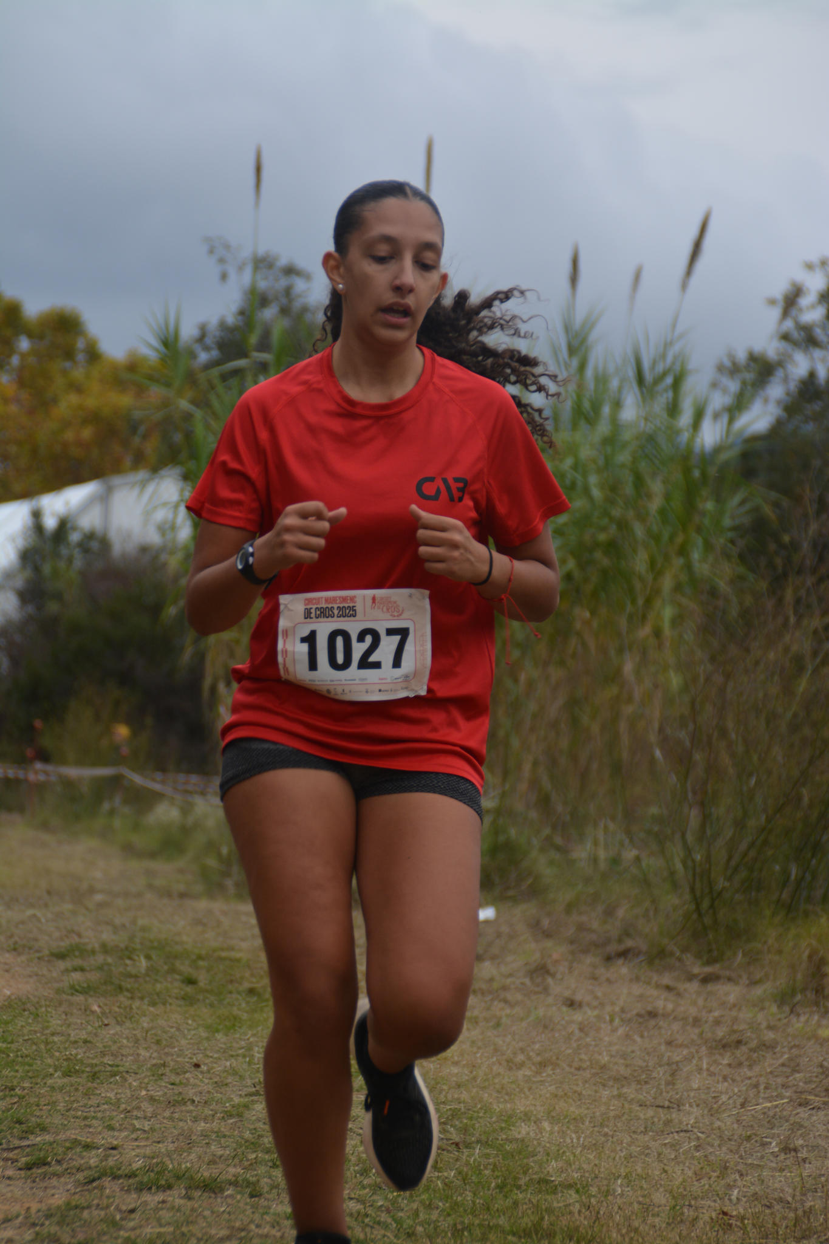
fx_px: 6477
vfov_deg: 11.0
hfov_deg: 7.3
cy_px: 622
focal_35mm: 188
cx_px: 414
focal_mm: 125
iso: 220
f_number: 6
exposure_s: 1/500
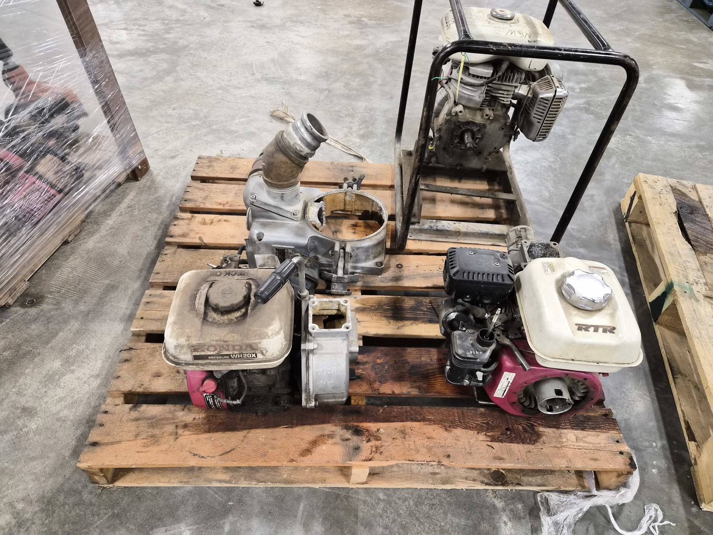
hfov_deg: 73.9
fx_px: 474
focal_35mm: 23
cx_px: 356
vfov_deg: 58.9
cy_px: 268
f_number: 1.8
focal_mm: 5.4
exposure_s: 1/120
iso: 800
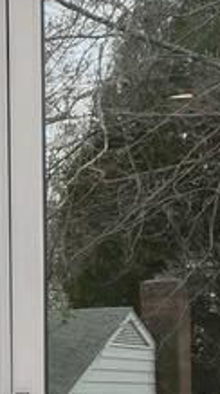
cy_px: 426
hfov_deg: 7.3
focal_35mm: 138
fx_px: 1437
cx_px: -546
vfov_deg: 15.2
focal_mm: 14
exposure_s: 1/60
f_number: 6.3
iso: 64
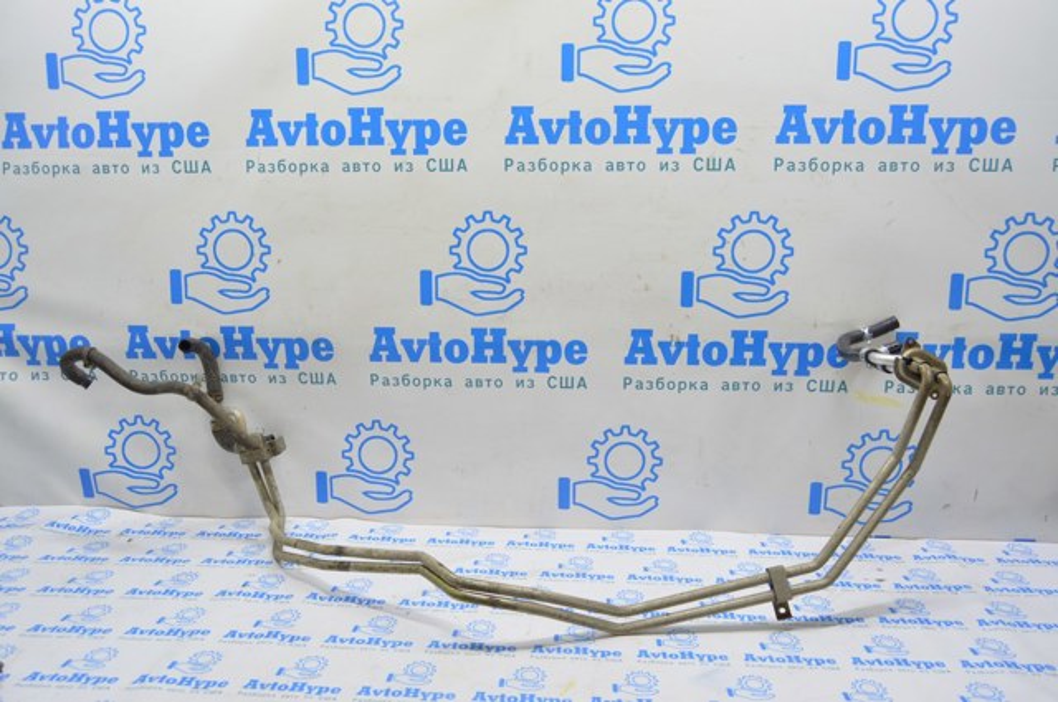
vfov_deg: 47.8
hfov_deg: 67.4
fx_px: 792
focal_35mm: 27
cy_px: 351
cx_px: 529
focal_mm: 18
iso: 400
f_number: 5.6
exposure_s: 1/20
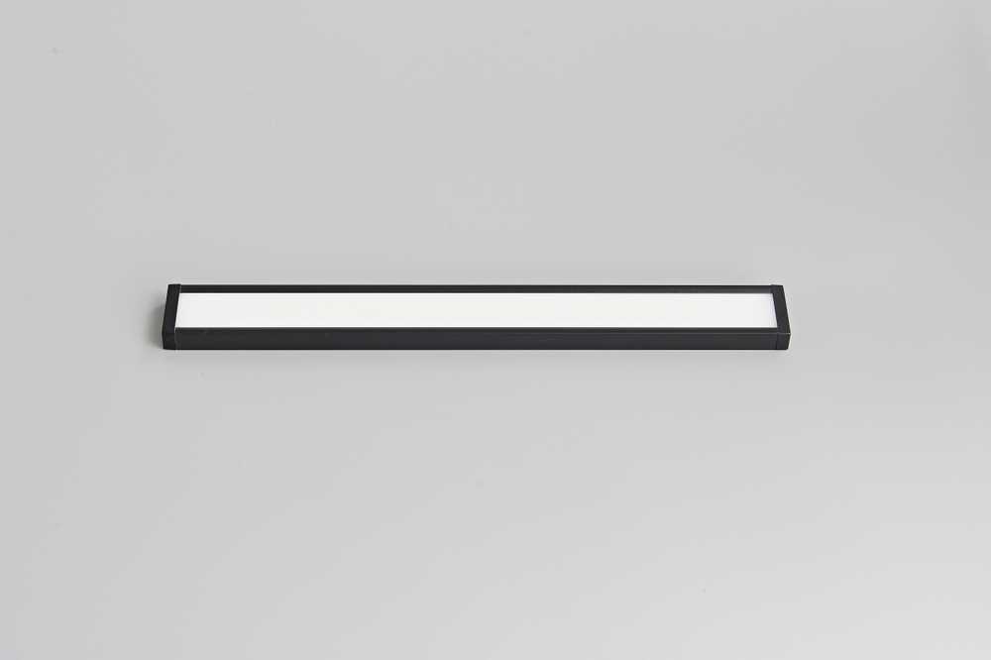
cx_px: 496
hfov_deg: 28.1
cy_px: 330
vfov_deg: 18.9
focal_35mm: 72
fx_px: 1981
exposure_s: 1/20
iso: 100
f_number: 14
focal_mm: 48
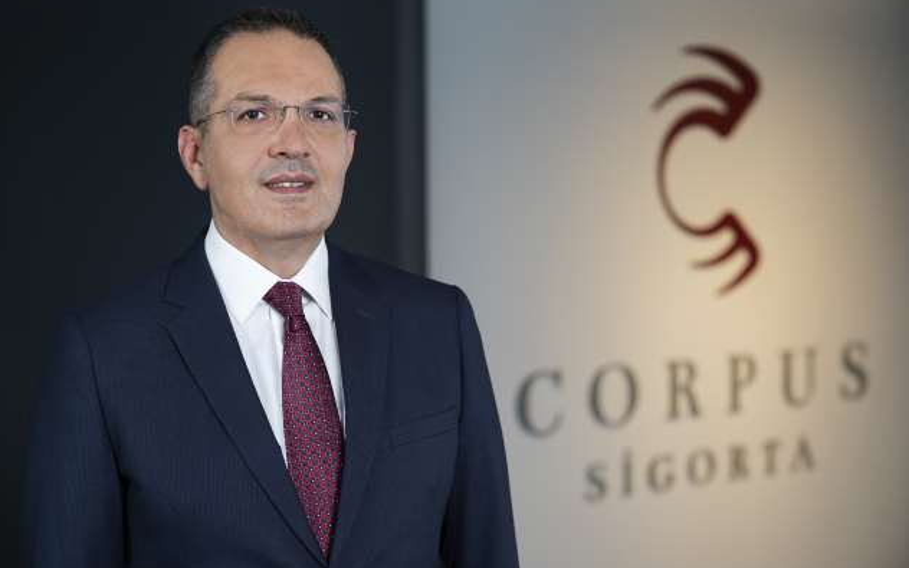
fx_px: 1660
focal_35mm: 67
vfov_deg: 19.4
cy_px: 292
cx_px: 456
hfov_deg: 30.6
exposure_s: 1/100
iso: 250
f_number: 2.8
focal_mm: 65
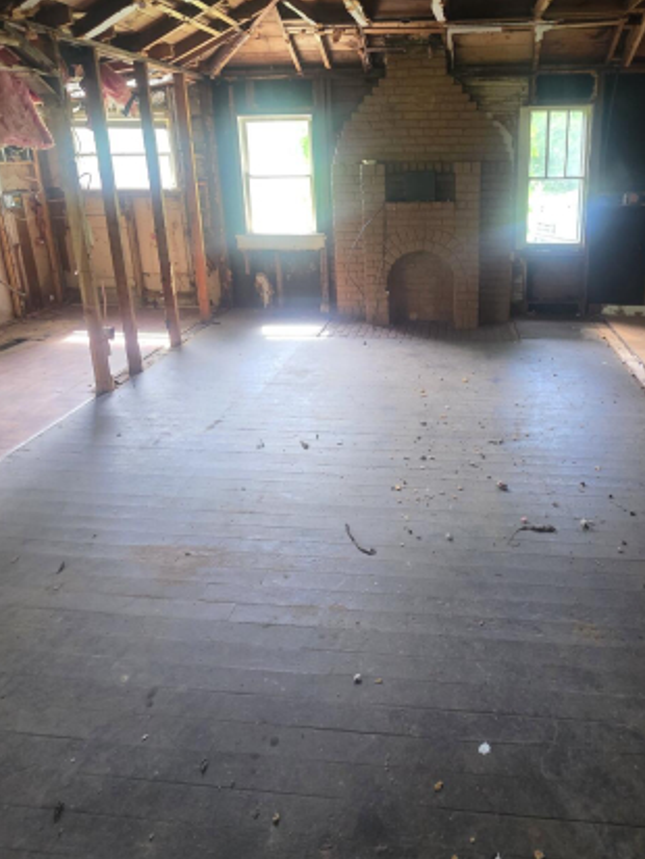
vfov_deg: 76.7
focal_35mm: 21
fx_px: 521
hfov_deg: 62.3
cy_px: 292
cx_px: 416
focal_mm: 2.2
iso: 400
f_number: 1.9
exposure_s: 1/60
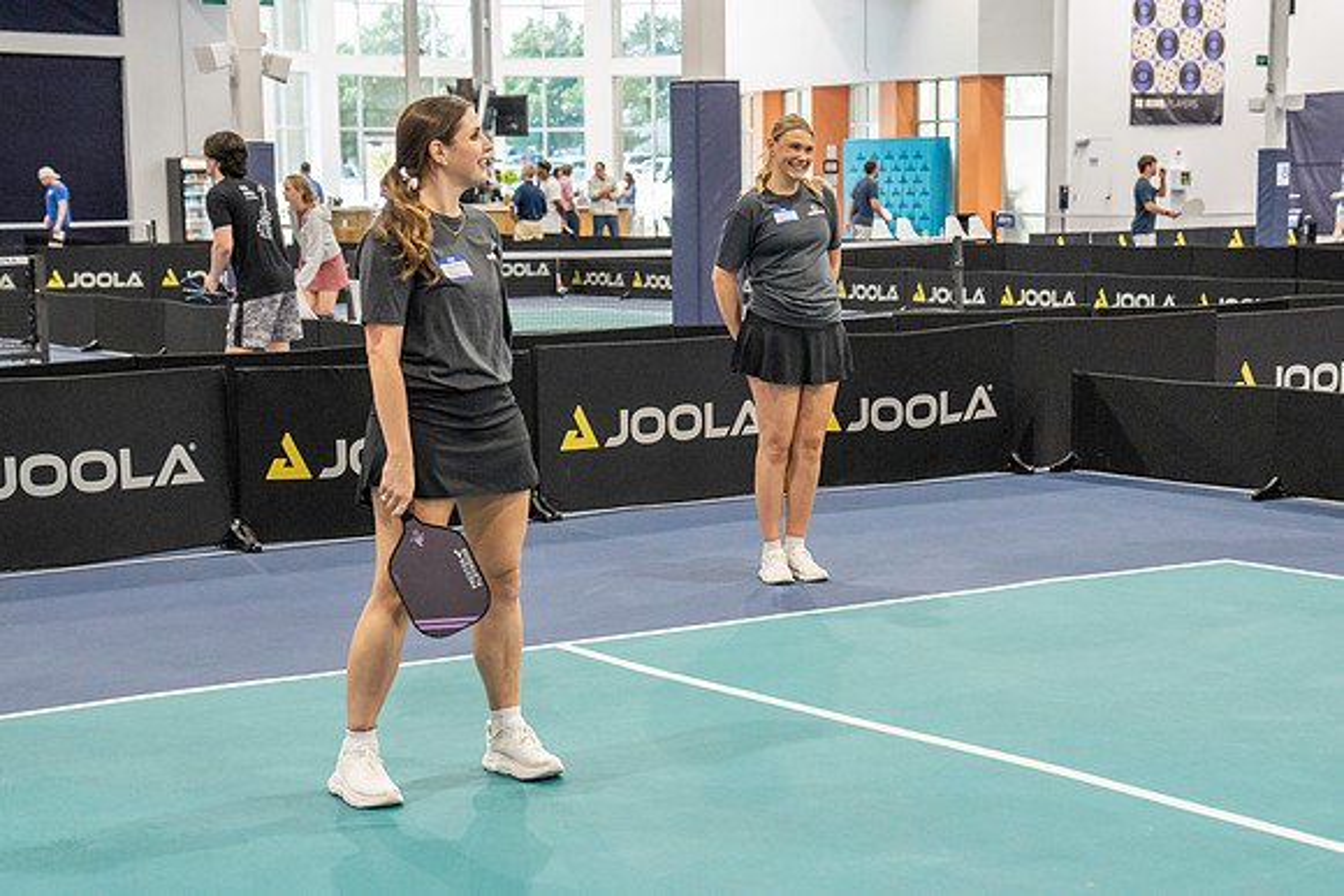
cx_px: 672
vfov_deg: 18.9
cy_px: 493
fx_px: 2691
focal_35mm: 72
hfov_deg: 28.0
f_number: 4
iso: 4000
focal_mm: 55
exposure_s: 1/400
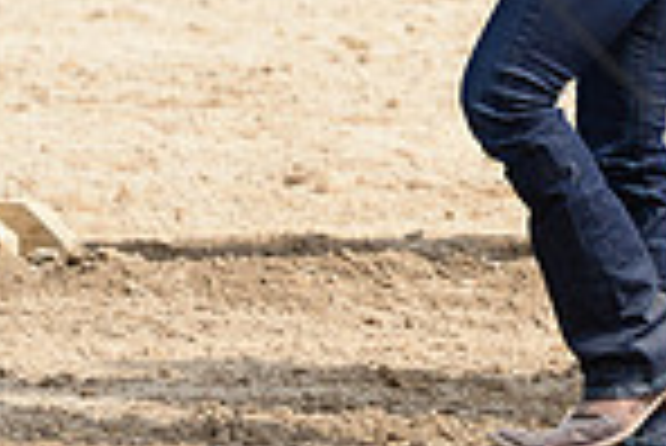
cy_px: -291
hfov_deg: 3.6
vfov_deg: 2.4
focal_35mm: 567
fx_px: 10500
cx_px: 986
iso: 320
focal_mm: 145
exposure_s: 1/800
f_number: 5.6
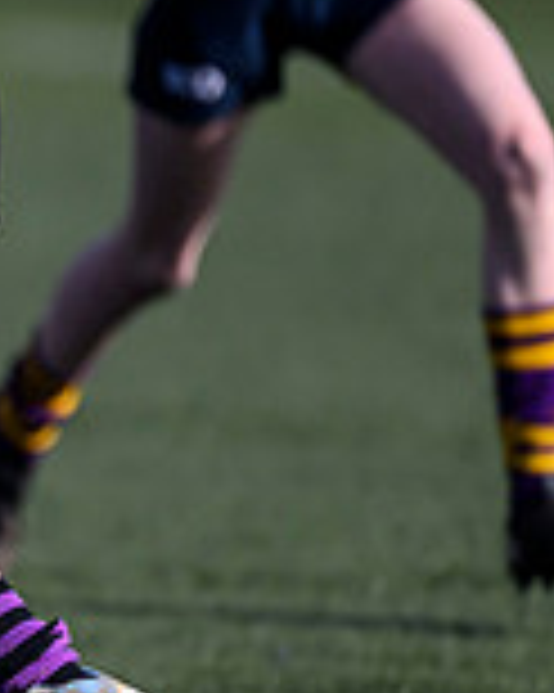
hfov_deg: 0.9
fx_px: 36436
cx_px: -1053
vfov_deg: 1.1
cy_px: 156
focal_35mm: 1776
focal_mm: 400
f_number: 3.2
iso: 500
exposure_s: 1/8000
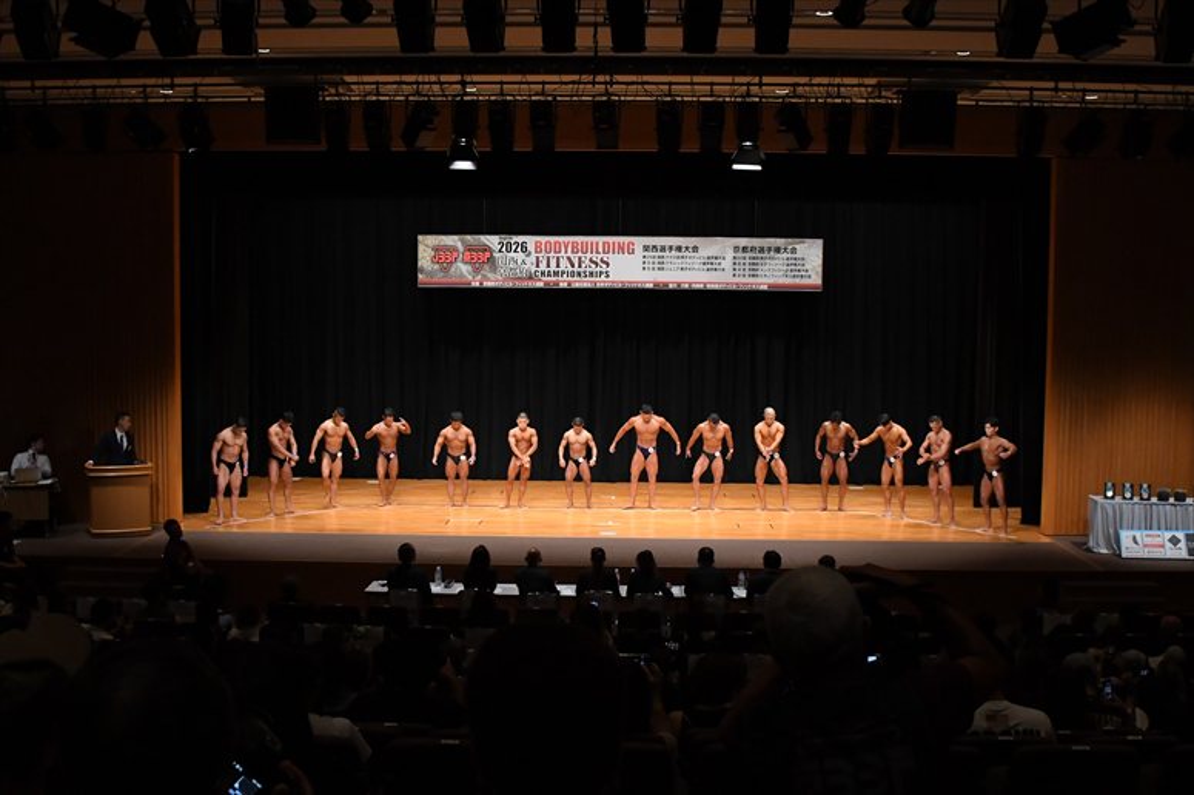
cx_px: 597
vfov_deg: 31.9
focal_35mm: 42
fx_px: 1392
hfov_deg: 46.4
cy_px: 398
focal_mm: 28
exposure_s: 1/400
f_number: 5.6
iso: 4000
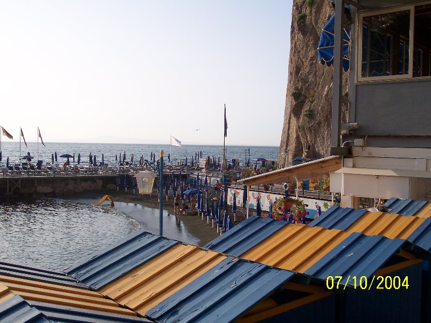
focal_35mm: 38
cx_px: 216
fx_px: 473
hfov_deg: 49.0
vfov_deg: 37.7
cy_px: 162
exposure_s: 1/700
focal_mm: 8
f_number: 4.8
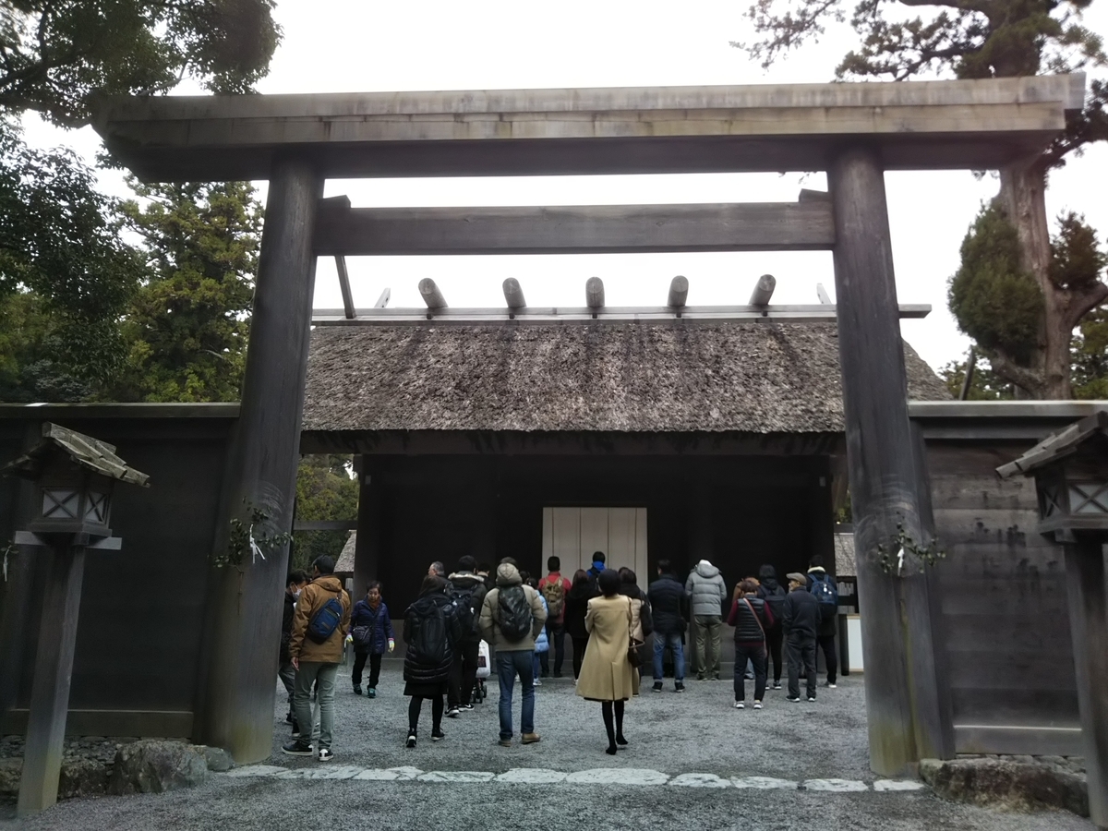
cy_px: 416
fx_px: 960
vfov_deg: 46.8
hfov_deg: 60.0
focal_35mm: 30
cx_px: 554
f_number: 2.2
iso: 20
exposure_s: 1/239
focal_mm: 4
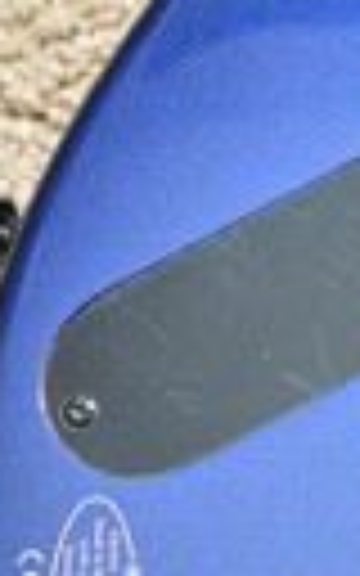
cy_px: 544
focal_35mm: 178
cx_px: 1066
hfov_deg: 6.7
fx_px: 2794
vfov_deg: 11.7
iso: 500
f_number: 4
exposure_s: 1/50
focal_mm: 18.5
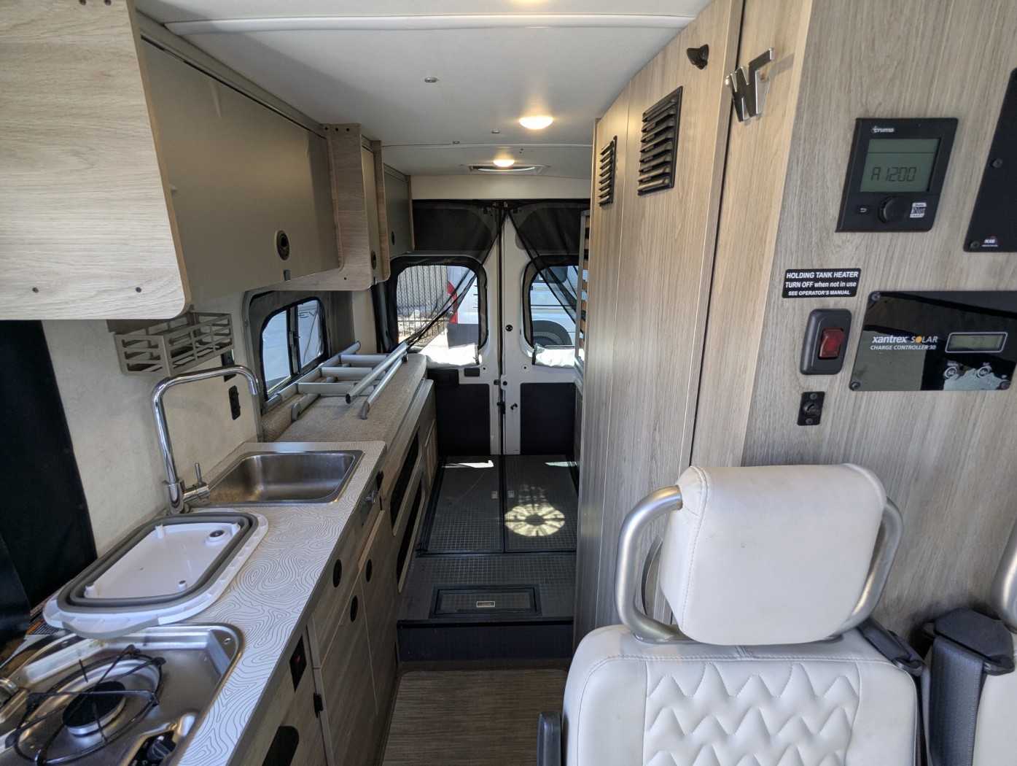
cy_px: 383
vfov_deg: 78.2
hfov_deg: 94.4
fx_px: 471
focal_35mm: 16
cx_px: 508
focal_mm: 2.35
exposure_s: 1/39.8
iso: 53
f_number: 2.2
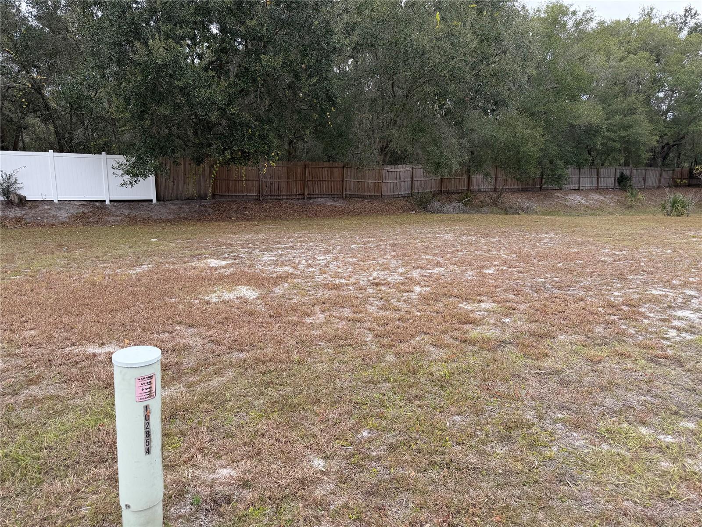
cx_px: 351
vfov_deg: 56.8
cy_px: 264
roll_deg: -0.5
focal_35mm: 24
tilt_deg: -10.5
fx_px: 487
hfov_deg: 71.6
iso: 80
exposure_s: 1/735
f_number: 1.78
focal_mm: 6.76
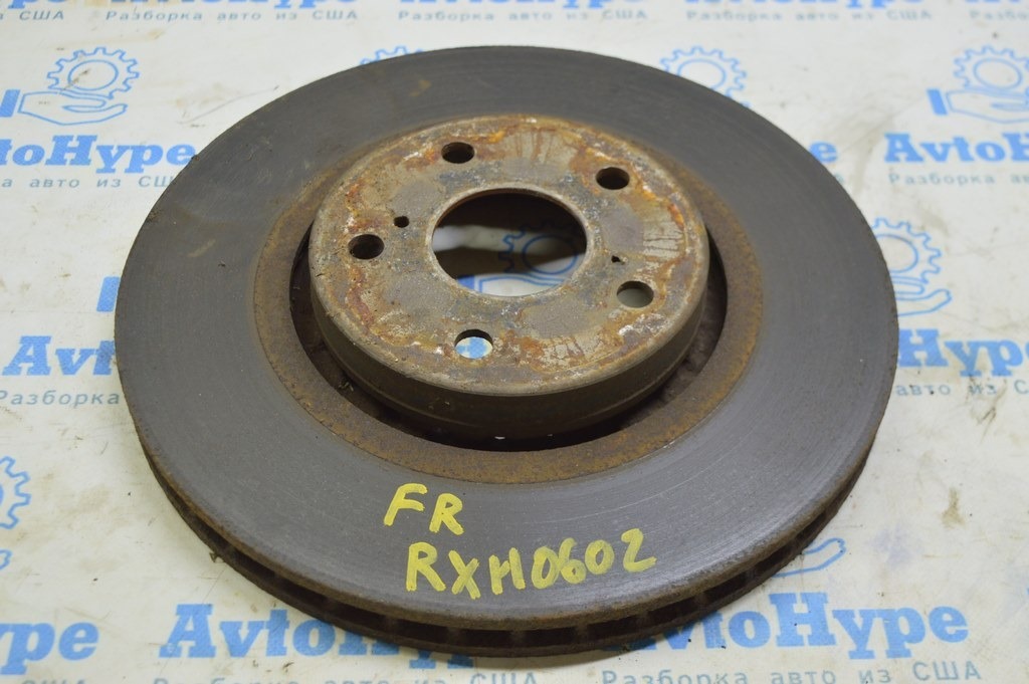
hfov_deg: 41.1
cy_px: 342
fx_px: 1371
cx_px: 514
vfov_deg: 28.0
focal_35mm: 48
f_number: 5.6
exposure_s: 1/20
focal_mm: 32
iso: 400
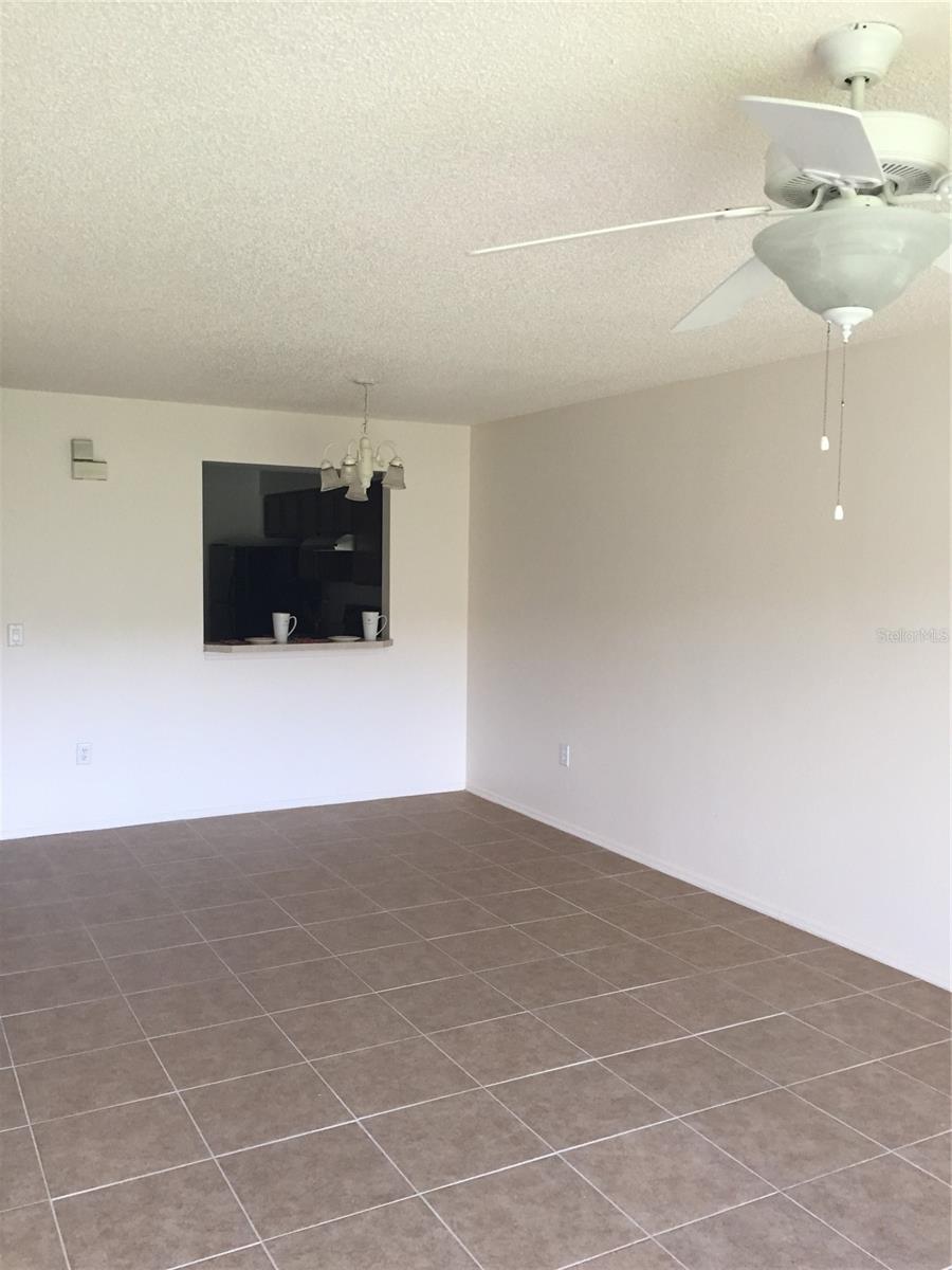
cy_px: 635
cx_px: 476
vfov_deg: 61.7
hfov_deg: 48.2
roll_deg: +0.8
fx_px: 1063
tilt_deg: -5.7
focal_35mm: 29
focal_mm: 4.15
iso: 50
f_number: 2.2
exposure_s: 1/30
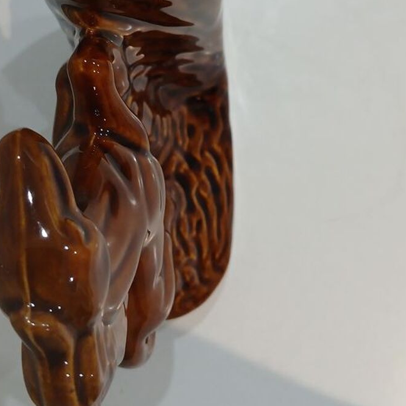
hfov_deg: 36.8
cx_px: 190
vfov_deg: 36.0
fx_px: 610
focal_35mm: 46
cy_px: 102
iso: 200
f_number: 1.8
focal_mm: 3.98
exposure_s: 1/50
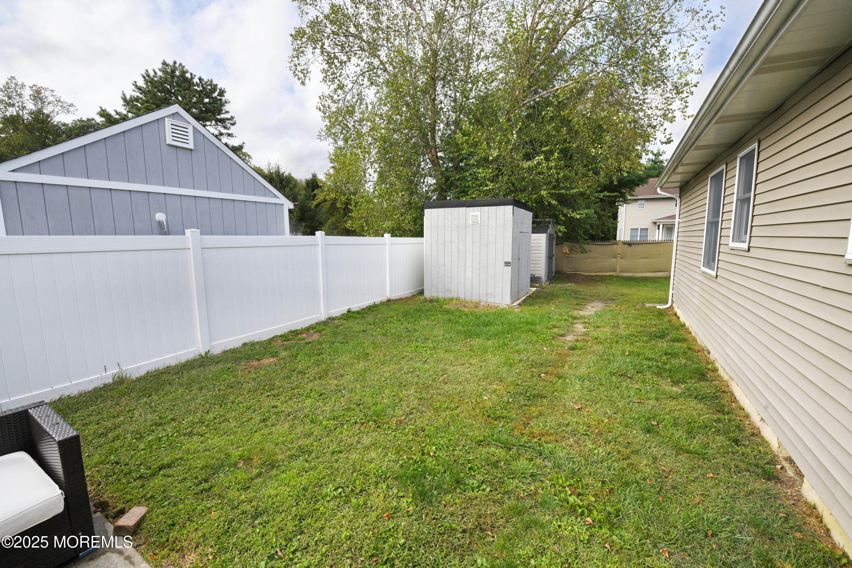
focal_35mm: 14
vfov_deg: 81.2
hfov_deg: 104.3
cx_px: 426
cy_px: 284
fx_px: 331
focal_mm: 14
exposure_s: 1/500
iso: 500
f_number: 11
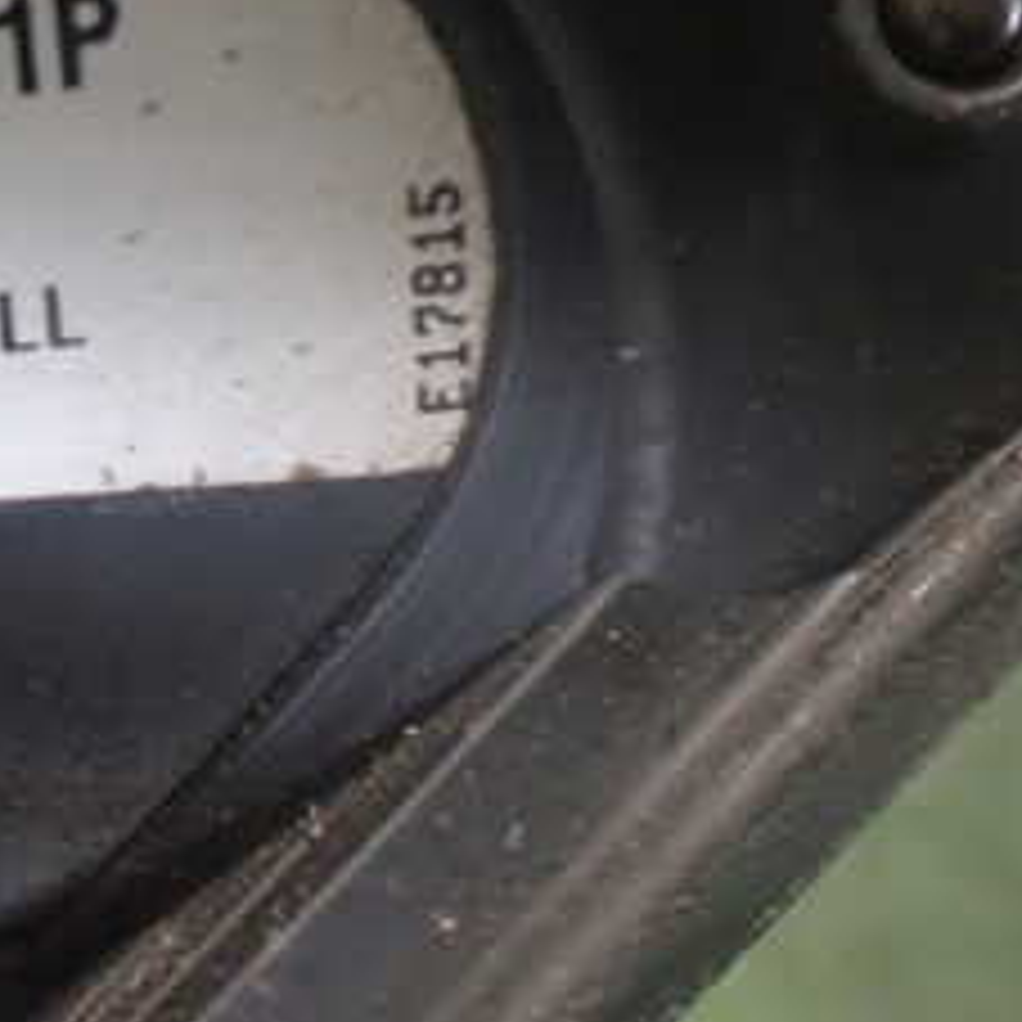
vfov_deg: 24.3
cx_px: -279
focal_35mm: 70
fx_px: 2338
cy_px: 234
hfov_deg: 22.3
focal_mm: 5.4
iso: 800
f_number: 2.3
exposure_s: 1/30
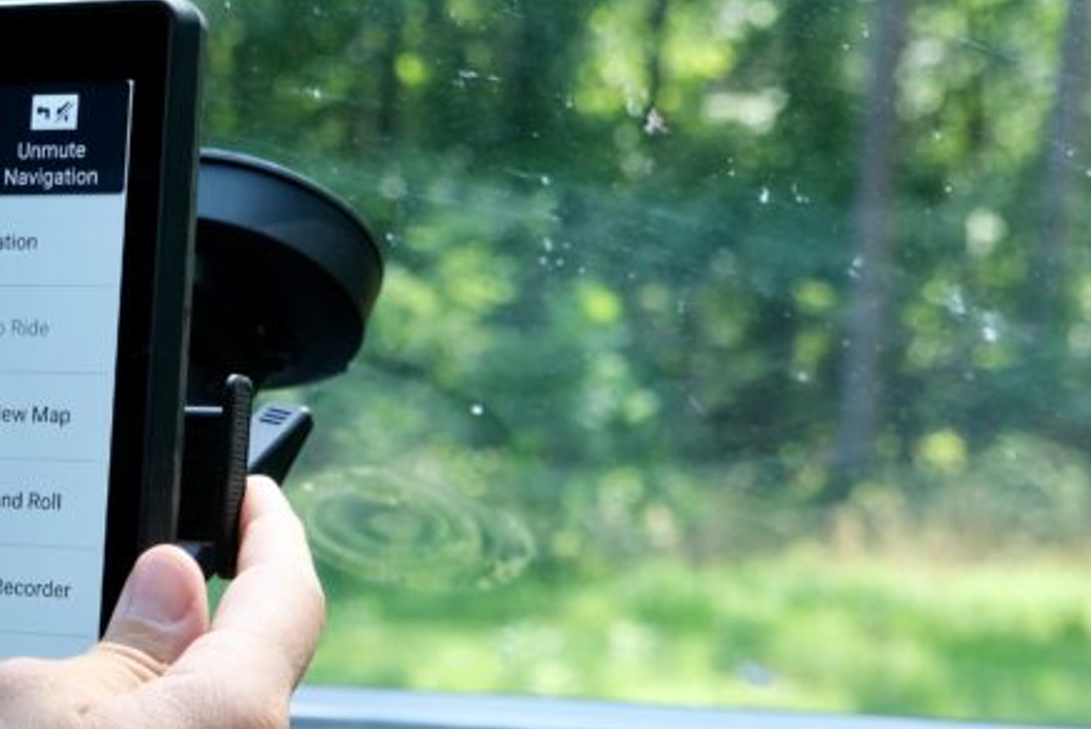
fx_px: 2911
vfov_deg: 14.2
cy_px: 550
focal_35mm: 96
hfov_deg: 20.1
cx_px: -162
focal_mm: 27.5
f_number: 5
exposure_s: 1/120
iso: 320
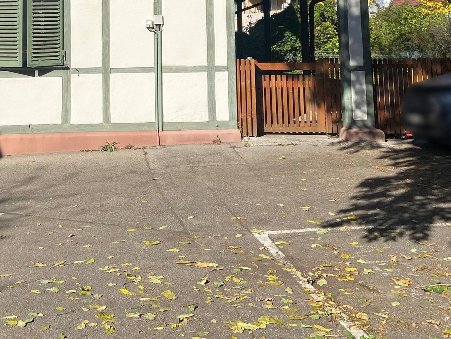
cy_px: -16
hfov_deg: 34.5
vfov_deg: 25.0
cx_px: 137
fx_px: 717
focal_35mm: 55
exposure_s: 1/3731
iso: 32
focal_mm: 4.25
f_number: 1.8
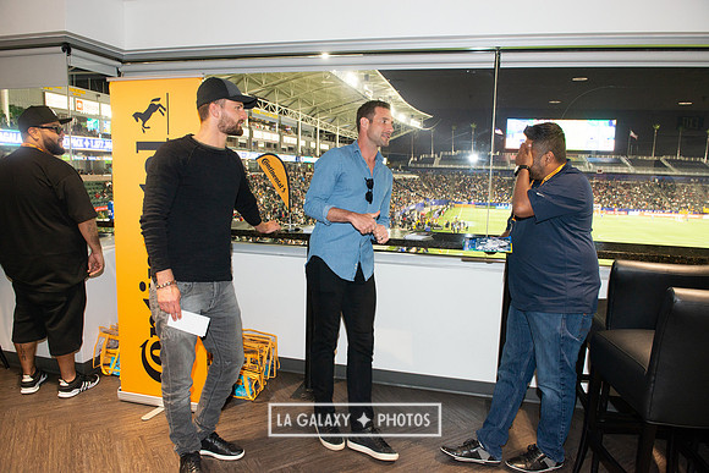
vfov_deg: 53.2
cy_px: 236
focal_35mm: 24
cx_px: 354
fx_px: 473
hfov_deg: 73.7
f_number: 6.3
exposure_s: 1/60
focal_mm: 24
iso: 640
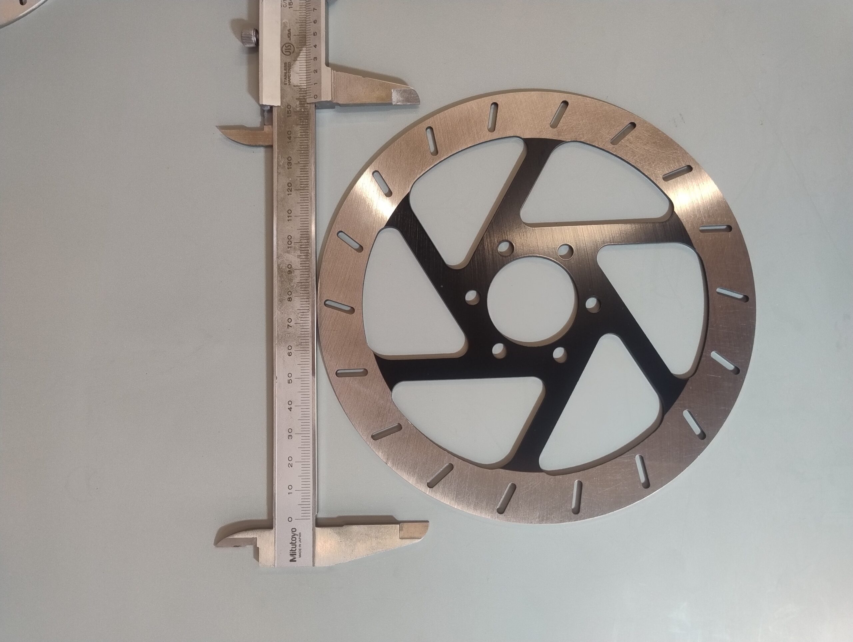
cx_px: 426
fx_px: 592
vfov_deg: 56.9
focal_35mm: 24
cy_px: 321
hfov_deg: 71.5
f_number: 1.8
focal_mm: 5.56
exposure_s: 1/50
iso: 638
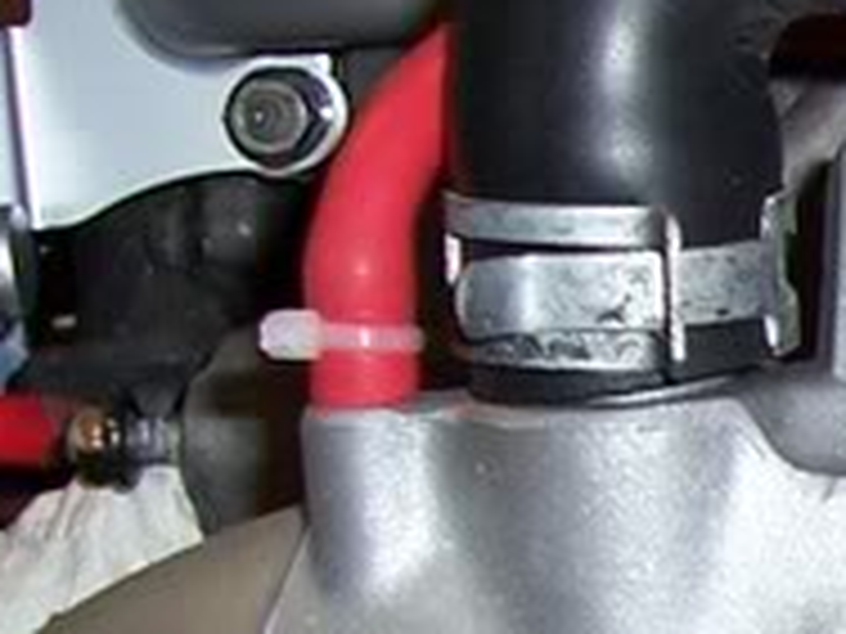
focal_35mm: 185
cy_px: 994
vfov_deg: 7.9
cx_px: 1984
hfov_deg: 9.6
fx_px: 4521
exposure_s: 1/60
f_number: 2.7
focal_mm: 5.6
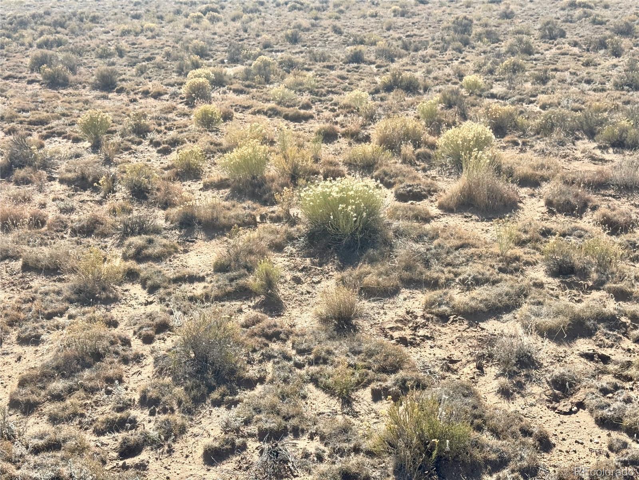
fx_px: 886
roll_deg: +1.0
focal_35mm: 48
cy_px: 240
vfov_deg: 30.3
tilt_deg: -18.0
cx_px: 320
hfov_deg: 39.7
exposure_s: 1/3817
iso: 64
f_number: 1.78
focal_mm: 6.76
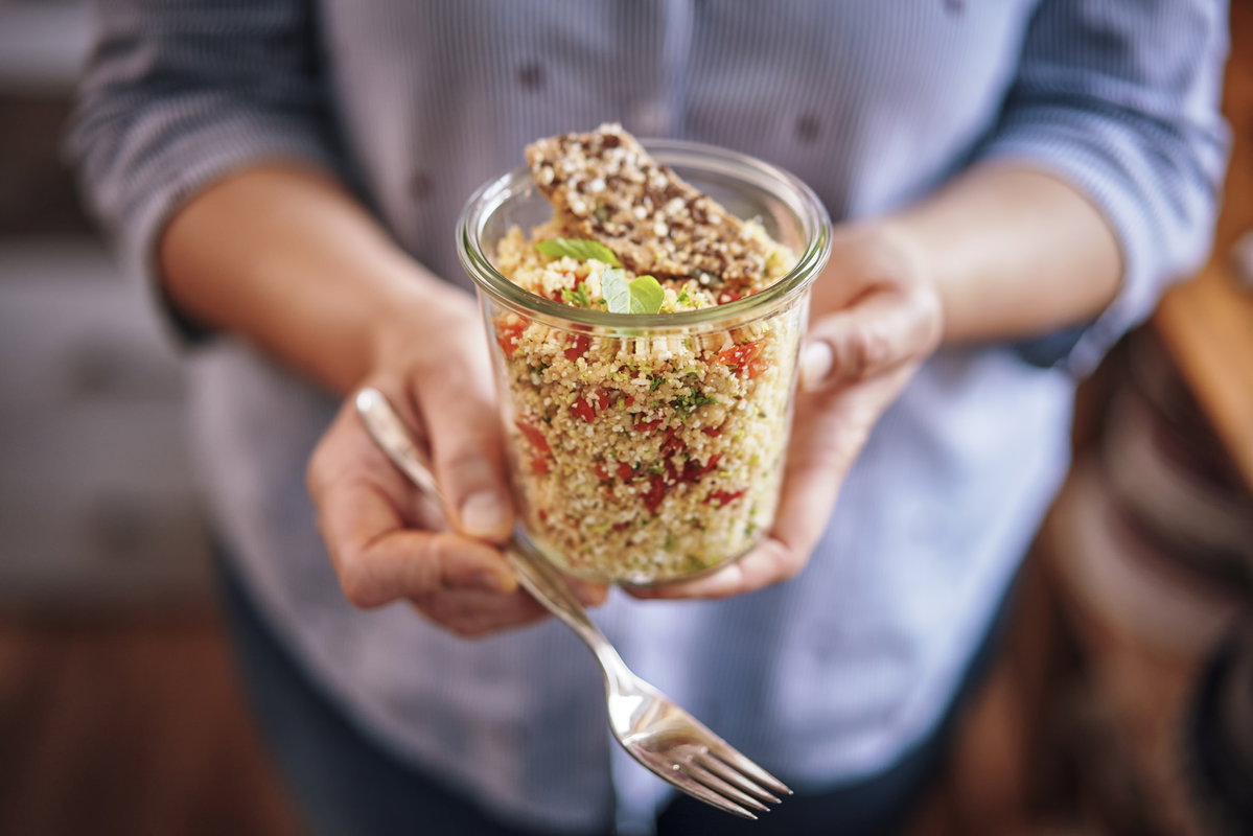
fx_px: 1915
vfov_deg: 24.6
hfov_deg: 36.2
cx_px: 626
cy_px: 418
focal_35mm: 55
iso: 400
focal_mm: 55
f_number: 1.8
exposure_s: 1/250
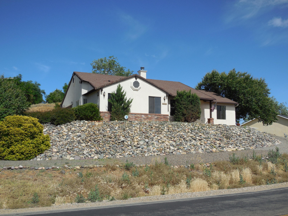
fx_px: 333
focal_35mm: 40
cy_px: 108
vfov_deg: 36.0
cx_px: 144
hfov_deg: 46.8
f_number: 3.6
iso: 125
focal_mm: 7.1
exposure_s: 1/2000
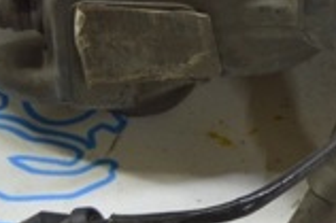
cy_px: -148
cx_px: 449
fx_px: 1753
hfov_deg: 10.7
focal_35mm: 188
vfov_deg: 7.1
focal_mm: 31
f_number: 5.6
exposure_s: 1/20
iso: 400
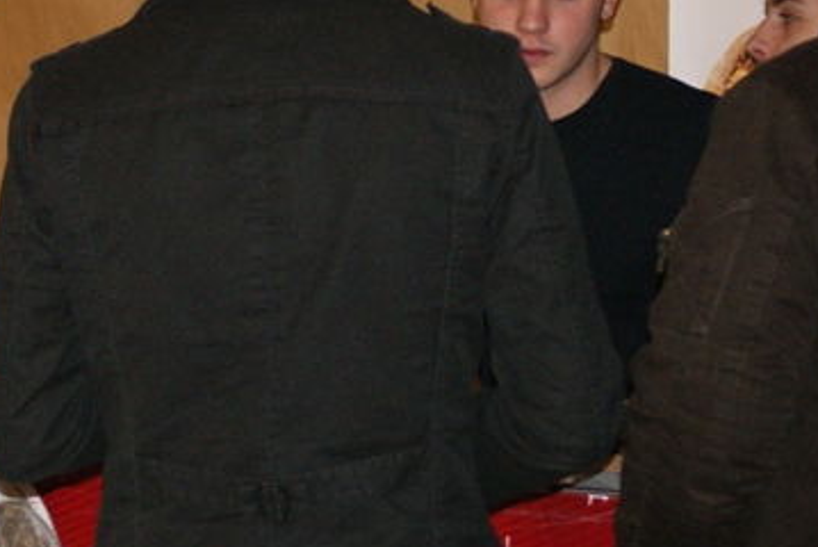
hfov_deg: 8.4
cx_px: 89
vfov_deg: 5.6
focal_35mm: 243
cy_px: -157
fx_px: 5526
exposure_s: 1/100
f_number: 4
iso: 400
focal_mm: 60
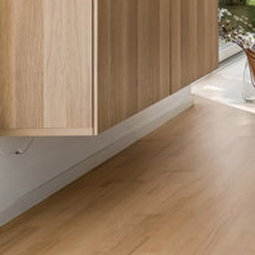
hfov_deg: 18.8
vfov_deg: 23.2
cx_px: 473
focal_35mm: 68
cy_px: -53
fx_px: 567
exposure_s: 1/640
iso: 800
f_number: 7.1
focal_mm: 20
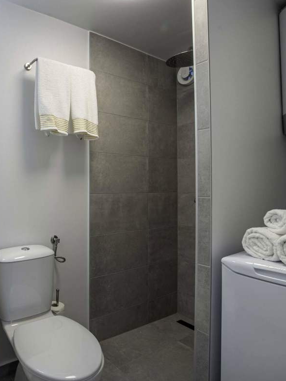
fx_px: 242
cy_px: 190
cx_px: 53
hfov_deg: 56.2
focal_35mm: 22
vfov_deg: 76.4
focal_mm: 10
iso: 100
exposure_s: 1/4
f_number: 14
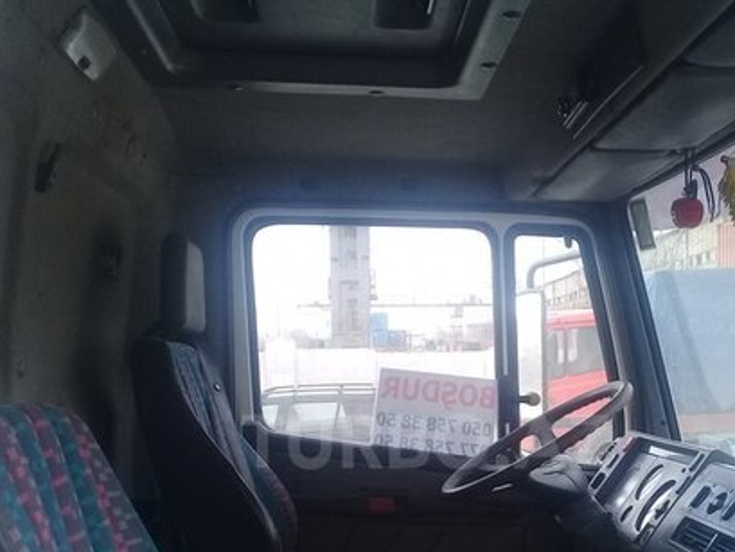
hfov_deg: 38.1
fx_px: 1062
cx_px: 426
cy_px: 441
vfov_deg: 28.5
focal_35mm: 50
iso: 50
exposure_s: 1/228
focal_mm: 3.3
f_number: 2.2
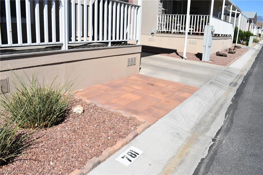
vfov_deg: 43.7
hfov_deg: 61.9
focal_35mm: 30
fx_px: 219
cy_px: 88
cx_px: 132
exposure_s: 1/400
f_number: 10
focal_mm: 20
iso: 200
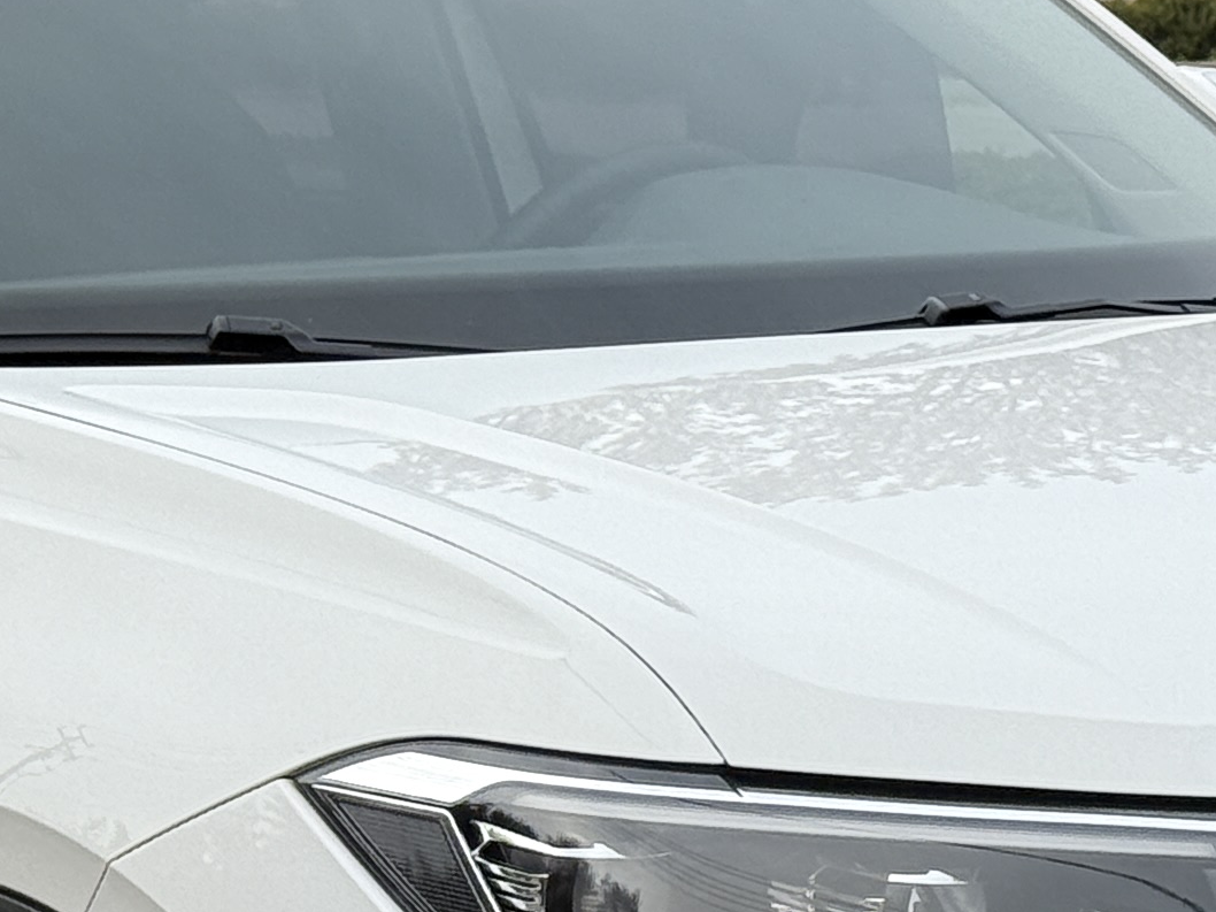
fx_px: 6427
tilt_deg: -9.2
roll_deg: +1.2
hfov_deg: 10.8
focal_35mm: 183
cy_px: 953
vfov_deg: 8.1
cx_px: 359
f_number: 1.78
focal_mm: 6.76
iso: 80
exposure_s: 1/1353
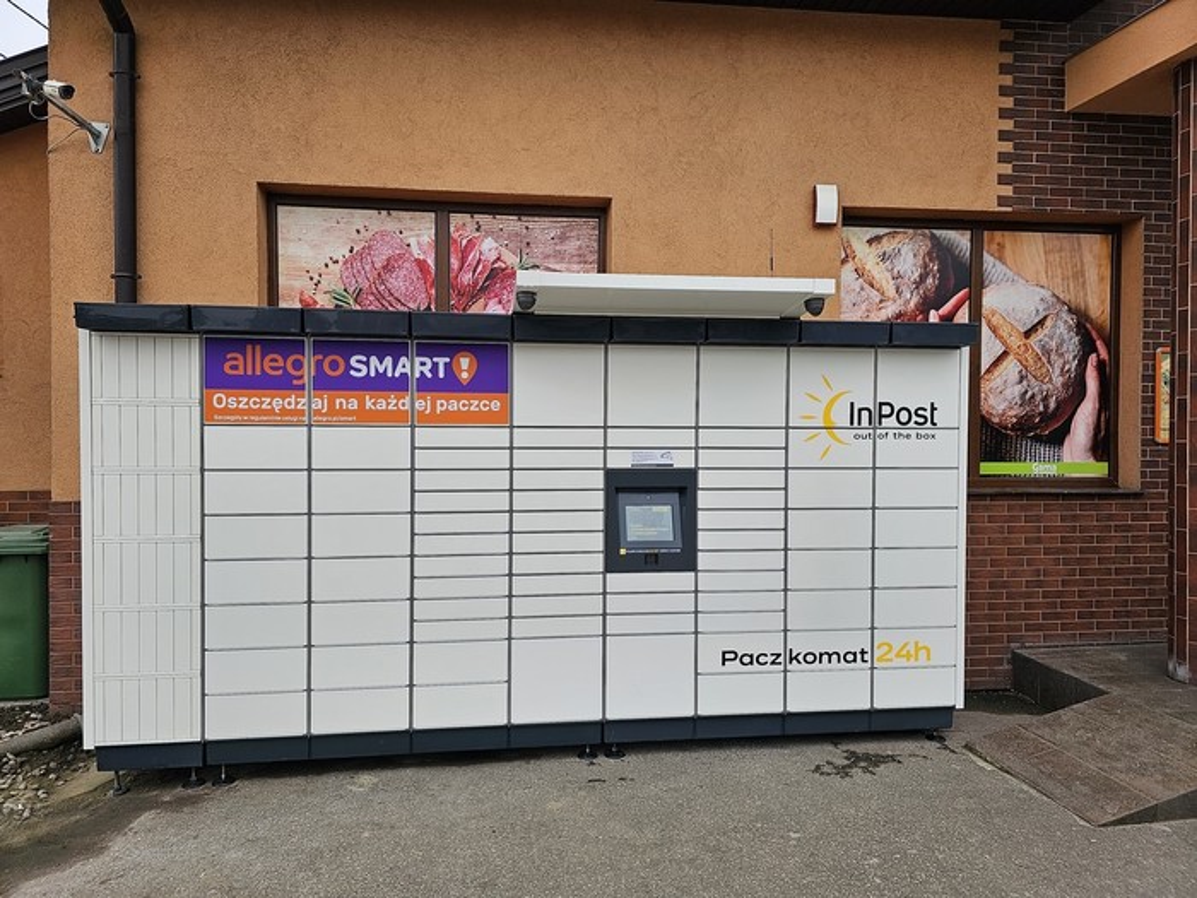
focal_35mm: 23
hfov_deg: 73.9
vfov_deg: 58.9
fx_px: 795
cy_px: 449
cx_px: 598
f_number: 1.7
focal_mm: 6.3
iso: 20
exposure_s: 1/445
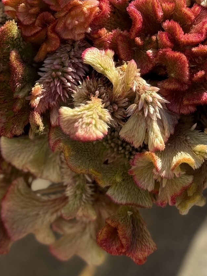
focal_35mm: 117
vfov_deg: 16.5
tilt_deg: -66.3
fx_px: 933
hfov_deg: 12.6
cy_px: 5
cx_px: 153
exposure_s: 1/1883
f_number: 1.78
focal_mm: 6.76
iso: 80
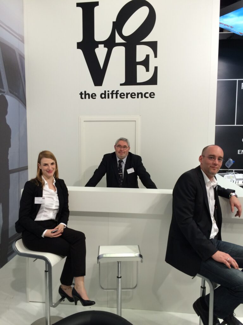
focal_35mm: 29
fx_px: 271
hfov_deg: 48.2
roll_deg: +0.7
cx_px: 122
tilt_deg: -7.3
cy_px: 162
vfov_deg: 61.7
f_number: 2.2
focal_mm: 4.15
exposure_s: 1/33
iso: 40
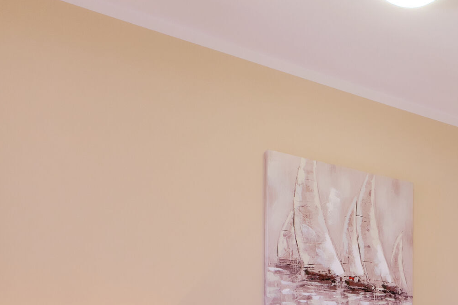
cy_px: 367
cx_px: 464
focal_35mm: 42
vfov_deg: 27.9
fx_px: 534
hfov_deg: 40.3
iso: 320
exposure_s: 1/15
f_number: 9
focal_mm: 10
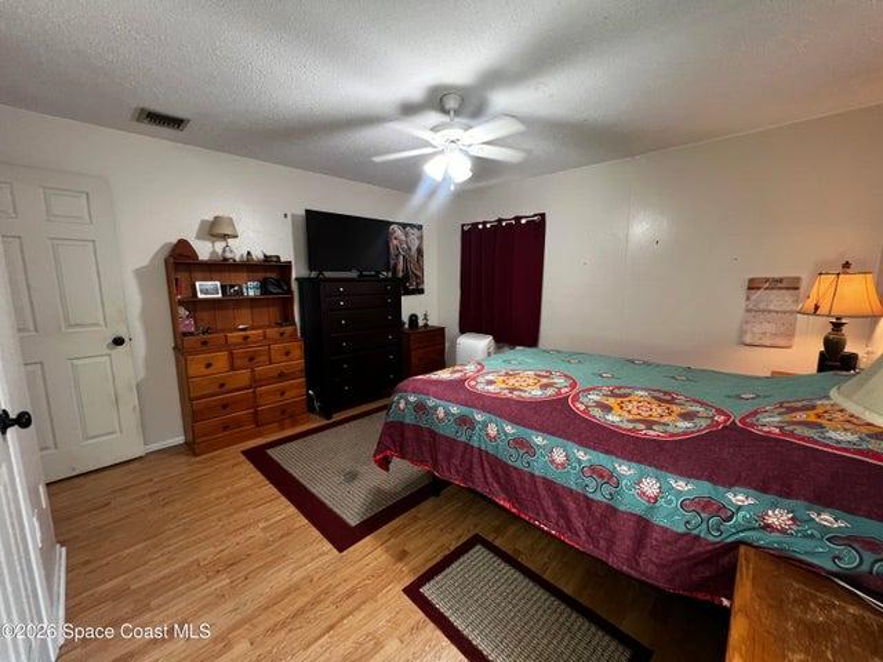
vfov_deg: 89.9
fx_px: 332
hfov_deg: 106.2
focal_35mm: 13
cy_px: 331
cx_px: 442
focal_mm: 1.57
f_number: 1.8
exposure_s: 1/60
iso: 500
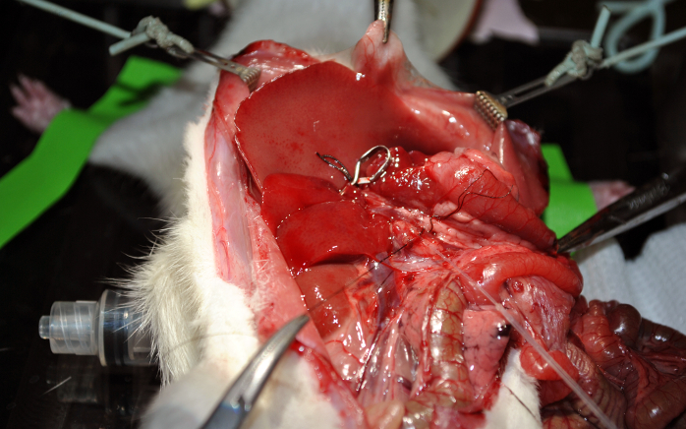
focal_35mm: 85
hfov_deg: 24.5
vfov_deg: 15.4
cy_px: 221
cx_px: 343
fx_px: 1580
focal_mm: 55
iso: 100
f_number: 6.3
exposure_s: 1/200
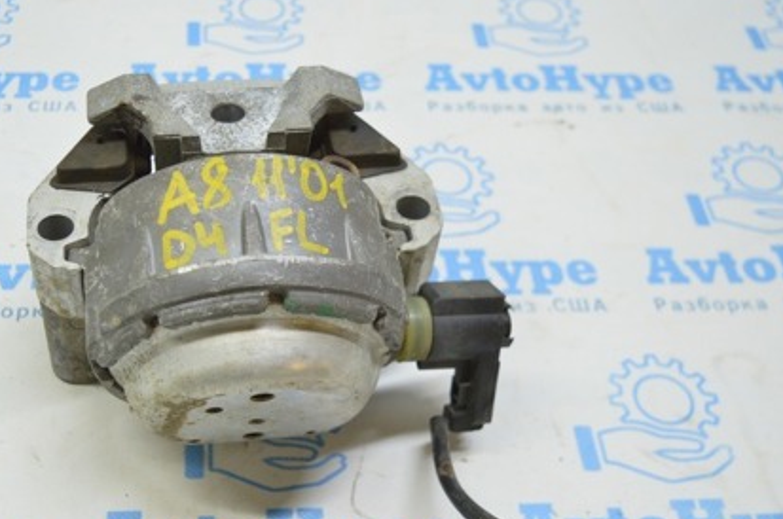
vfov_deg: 27.4
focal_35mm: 49
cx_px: 243
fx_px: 1059
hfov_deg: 39.9
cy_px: 342
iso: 400
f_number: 3.8
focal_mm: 21
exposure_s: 1/60
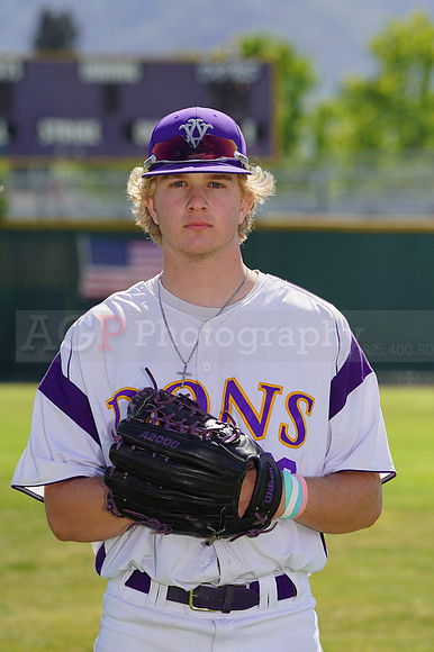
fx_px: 4580
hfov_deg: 5.4
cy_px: 326
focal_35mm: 253
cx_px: 217
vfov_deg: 8.1
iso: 100
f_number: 9
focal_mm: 253
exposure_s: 1/250
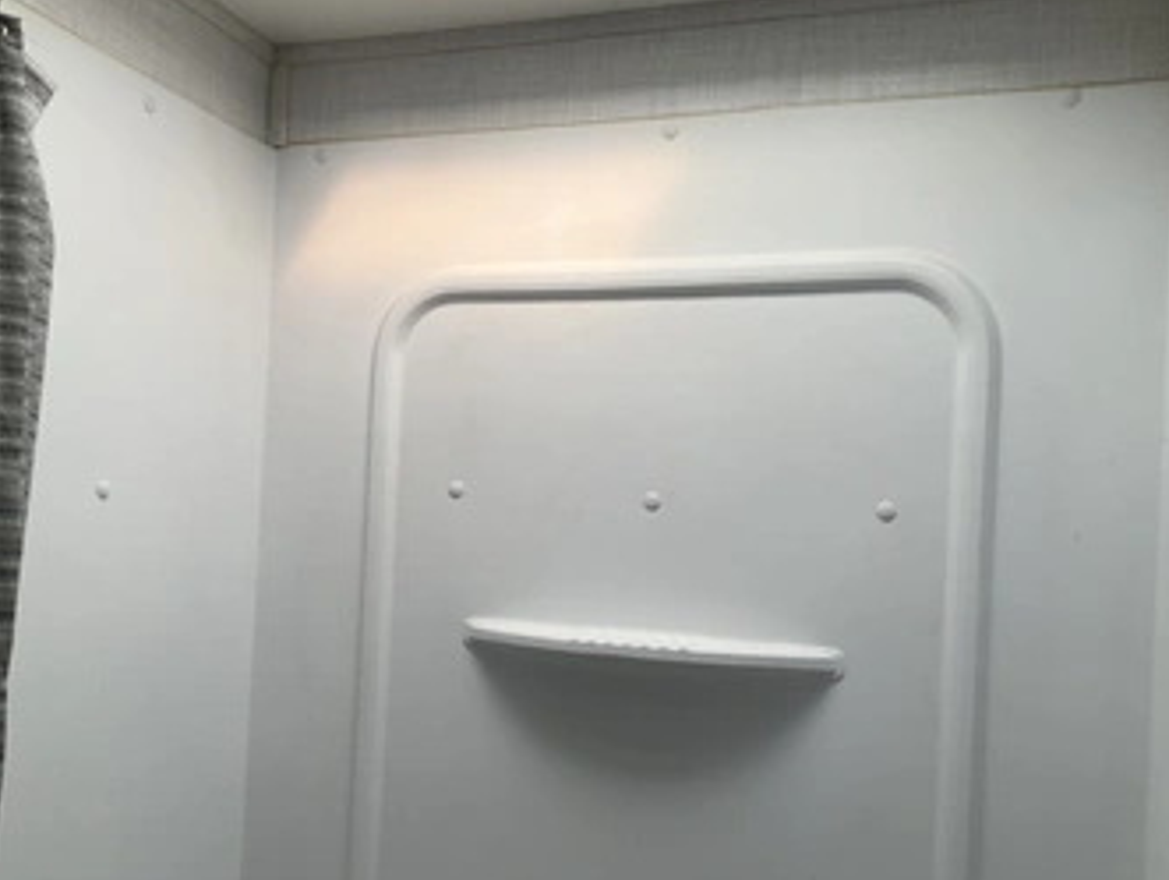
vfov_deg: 40.6
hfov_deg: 52.5
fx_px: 1183
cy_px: 516
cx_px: 533
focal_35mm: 35
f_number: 1.8
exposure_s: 1/193
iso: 20
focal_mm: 3
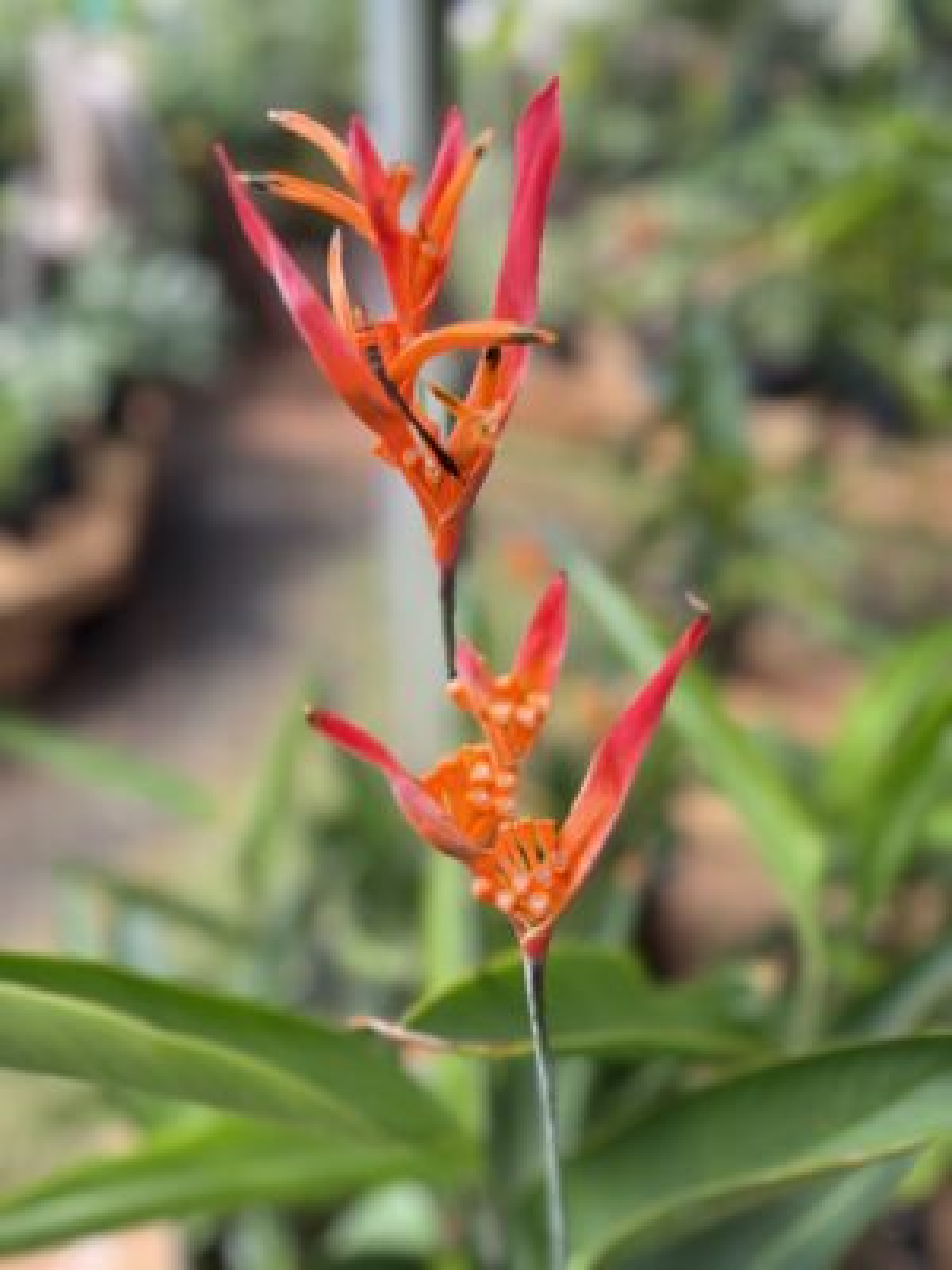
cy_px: 635
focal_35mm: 24
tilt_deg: -31.9
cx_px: 476
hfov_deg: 56.8
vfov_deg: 71.6
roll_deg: -4.9
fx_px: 880
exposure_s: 1/423
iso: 80
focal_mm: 6.76
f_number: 1.78
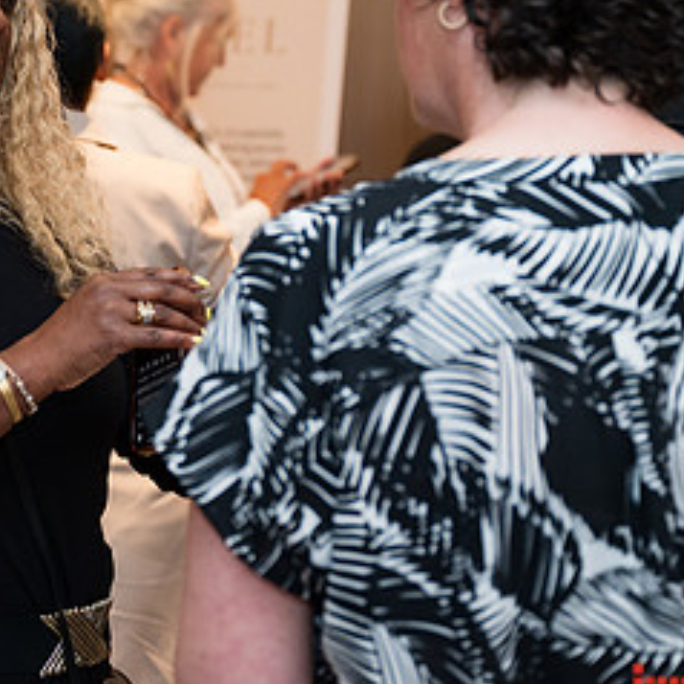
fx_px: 2280
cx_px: 3
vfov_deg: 17.0
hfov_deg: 16.7
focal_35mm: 102
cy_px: 259
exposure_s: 1/160
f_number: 3.2
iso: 400
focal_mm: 48
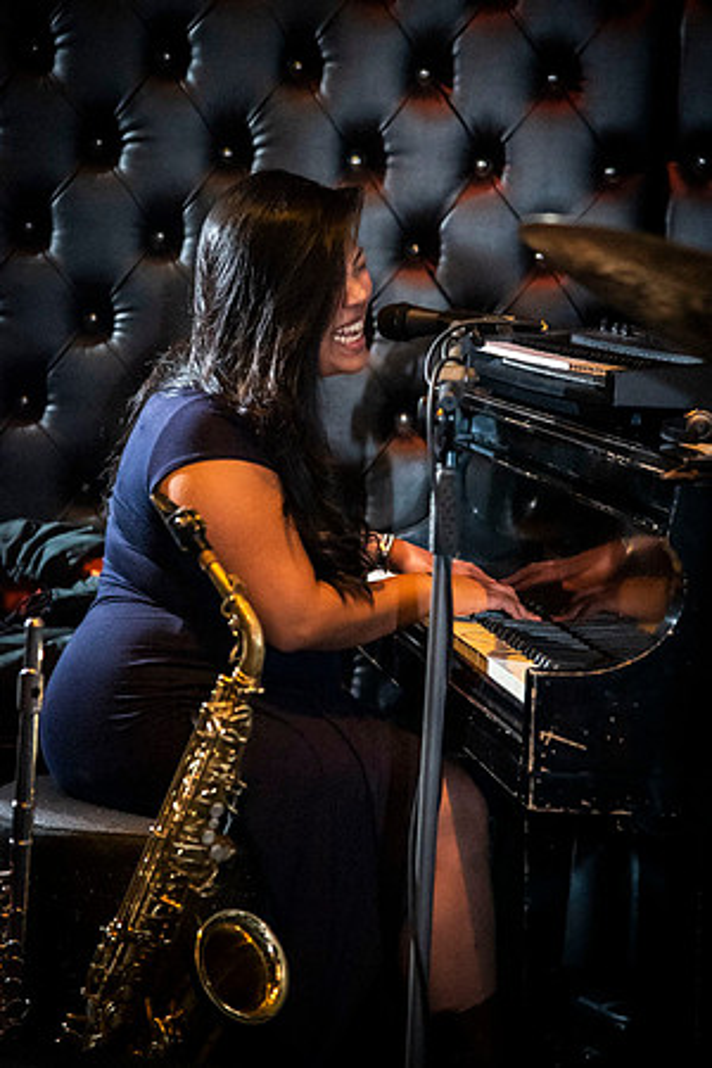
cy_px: 534
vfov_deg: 18.3
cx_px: 356
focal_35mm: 112
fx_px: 3322
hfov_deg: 12.2
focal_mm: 112
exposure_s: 1/200
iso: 6400
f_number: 4
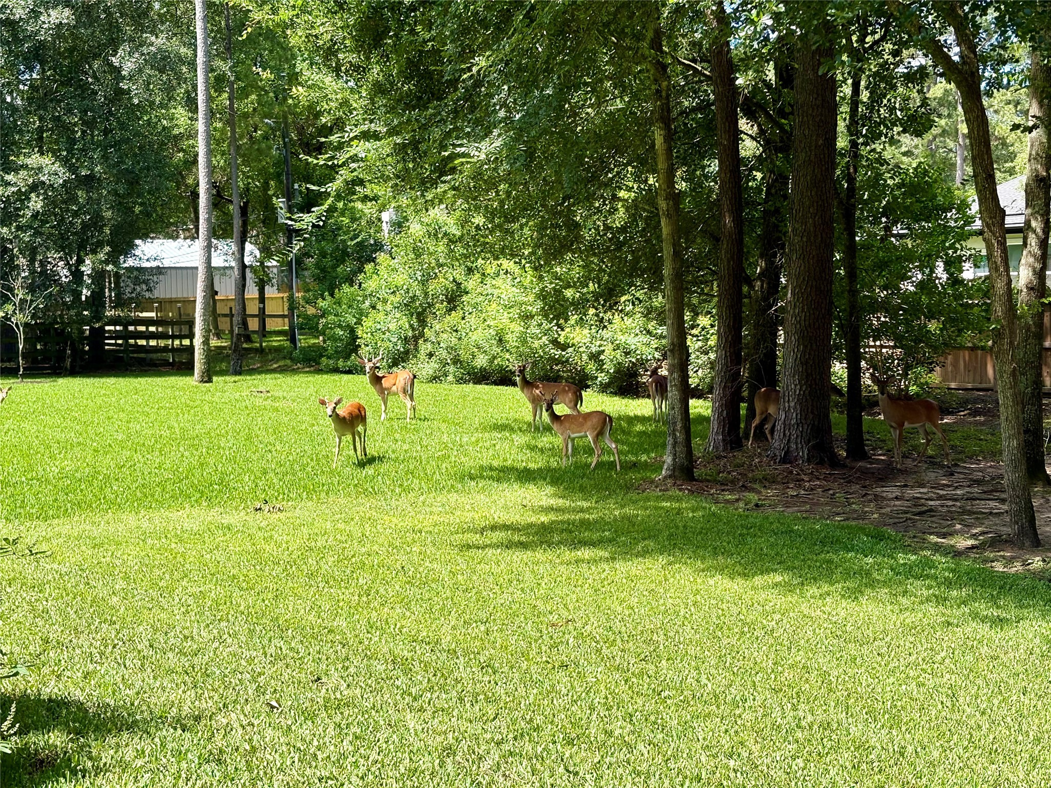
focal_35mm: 52
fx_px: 1579
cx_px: 526
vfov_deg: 28.0
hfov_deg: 36.8
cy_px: 394
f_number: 1.6
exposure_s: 1/873
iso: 32
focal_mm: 5.96
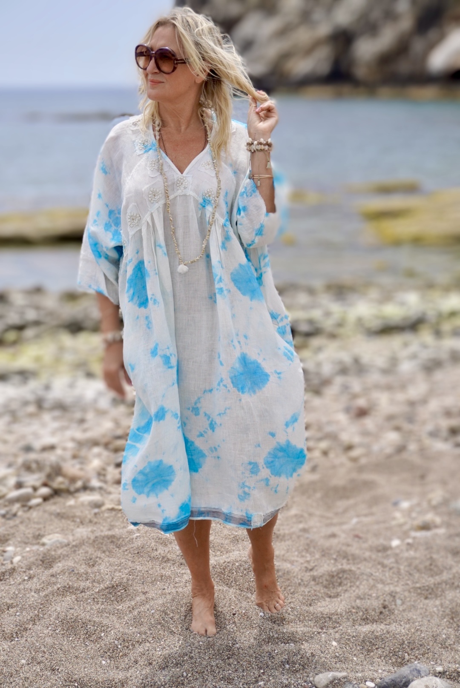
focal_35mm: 54
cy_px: 344
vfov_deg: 36.8
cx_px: 230
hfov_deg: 25.1
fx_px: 1033
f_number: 5.6
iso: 100
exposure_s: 1/1000
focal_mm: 36
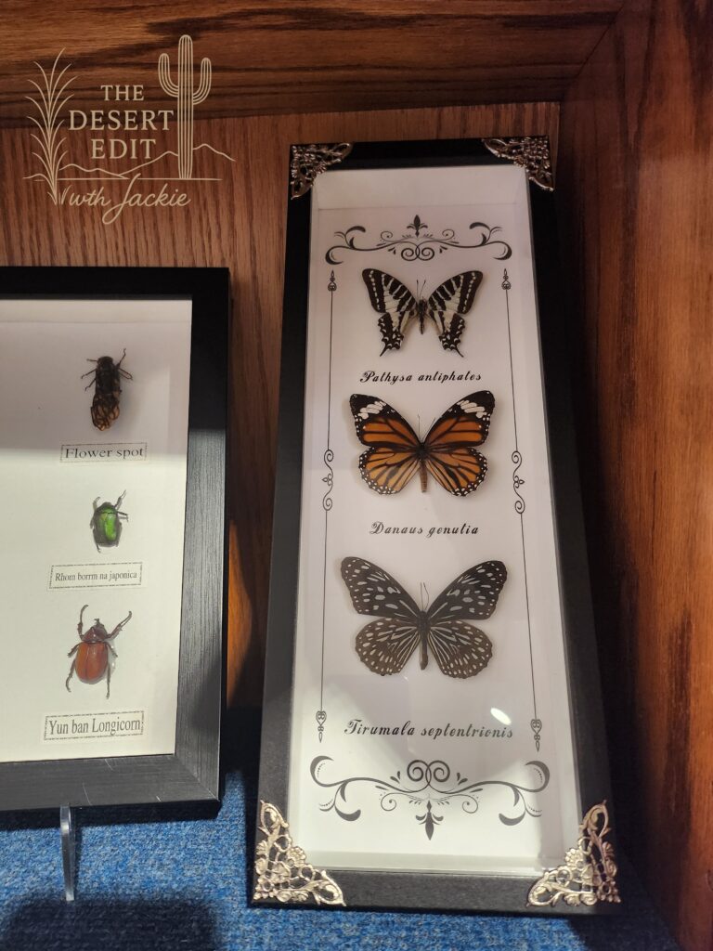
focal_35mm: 24
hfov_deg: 56.8
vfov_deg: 71.6
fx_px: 659
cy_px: 476
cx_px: 356
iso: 640
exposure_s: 1/120
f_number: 1.8
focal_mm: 5
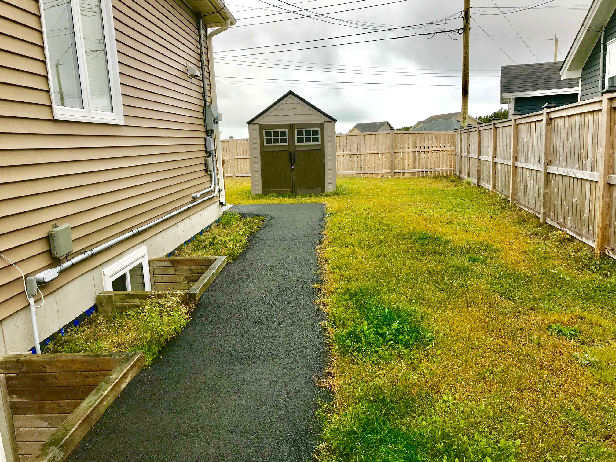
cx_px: 308
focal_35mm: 28
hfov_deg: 63.4
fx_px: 498
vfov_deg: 49.7
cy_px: 231
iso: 20
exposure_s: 1/267
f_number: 1.8
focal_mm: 3.99
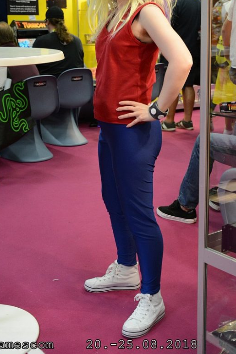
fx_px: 528
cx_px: 144
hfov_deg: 25.1
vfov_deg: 36.8
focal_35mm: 54
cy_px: 128
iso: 1600
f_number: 4
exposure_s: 1/40
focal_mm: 27
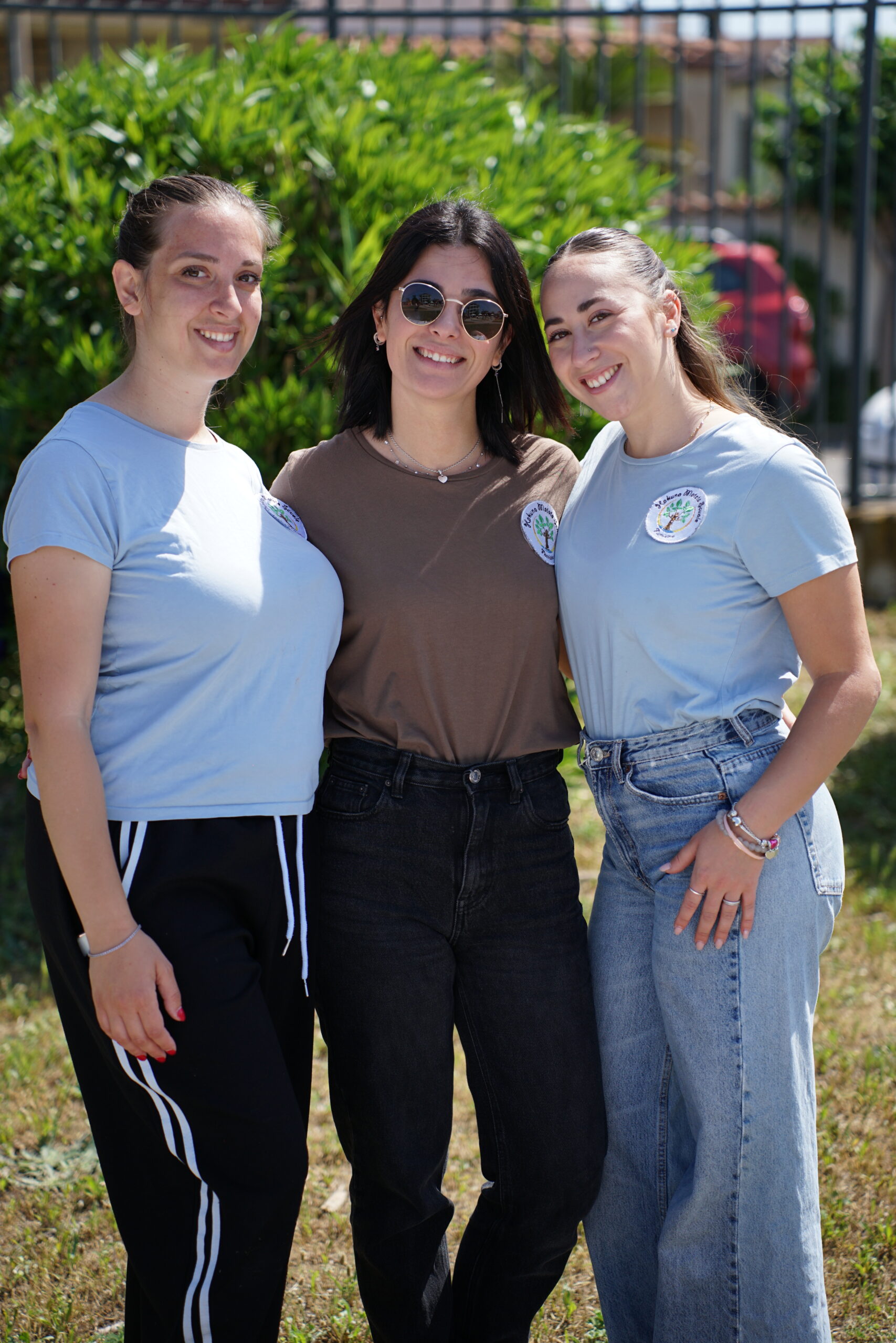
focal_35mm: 75
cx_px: 448
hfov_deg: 18.2
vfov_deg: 27.0
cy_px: 672
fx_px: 2799
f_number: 2.8
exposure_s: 1/1000
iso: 100
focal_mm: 75
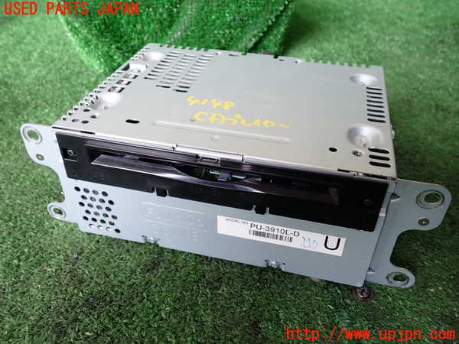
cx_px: 230
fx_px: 398
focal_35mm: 30
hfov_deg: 60.0
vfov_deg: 46.8
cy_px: 172
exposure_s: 1/125
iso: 200
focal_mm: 5.4
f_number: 2.3
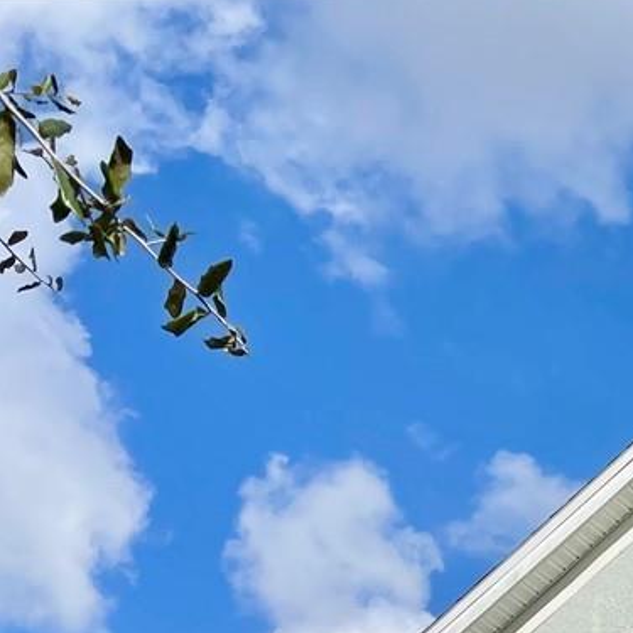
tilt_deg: +16.2
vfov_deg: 16.0
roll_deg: +0.5
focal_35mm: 98
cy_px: 1004
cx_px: 1160
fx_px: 2027
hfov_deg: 15.2
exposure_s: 1/6494
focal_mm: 4.2
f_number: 1.6
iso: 32
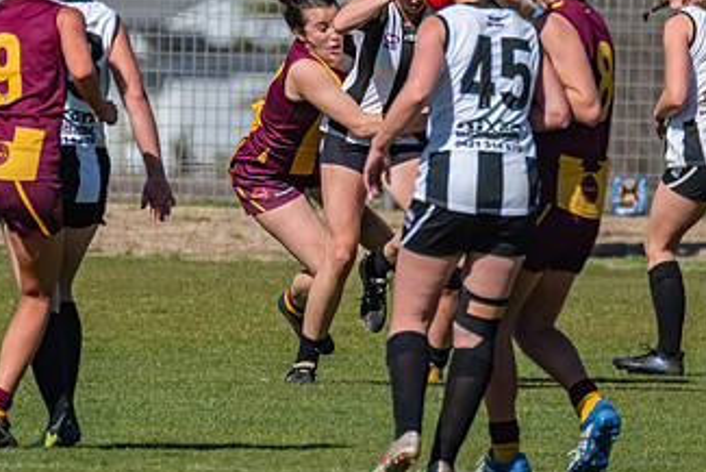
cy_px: 183
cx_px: 259
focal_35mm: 1809
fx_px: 35491
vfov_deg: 0.8
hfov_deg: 1.1
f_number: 8
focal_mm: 600
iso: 800
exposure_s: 1/5000
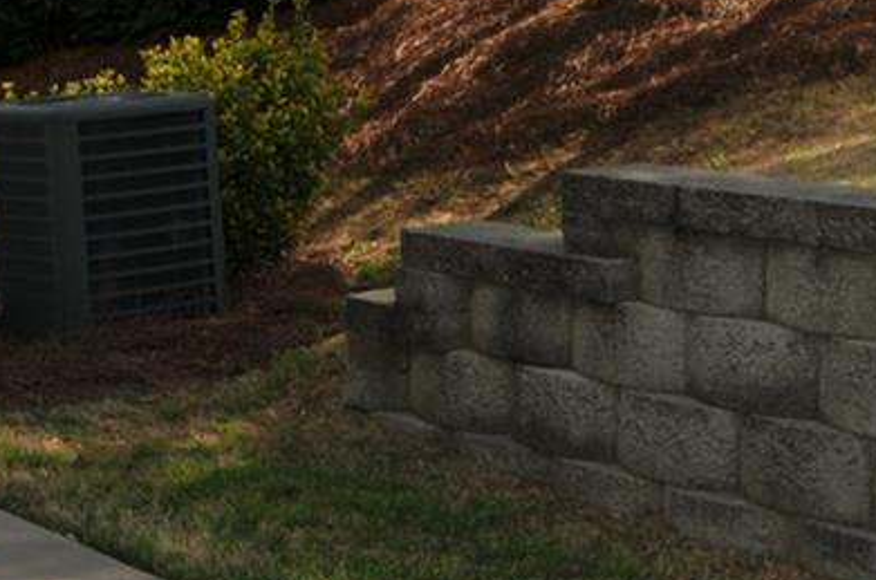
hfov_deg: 18.6
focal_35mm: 110
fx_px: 2671
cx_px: 511
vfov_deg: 12.4
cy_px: 225
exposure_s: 1/250
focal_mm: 28
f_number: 8
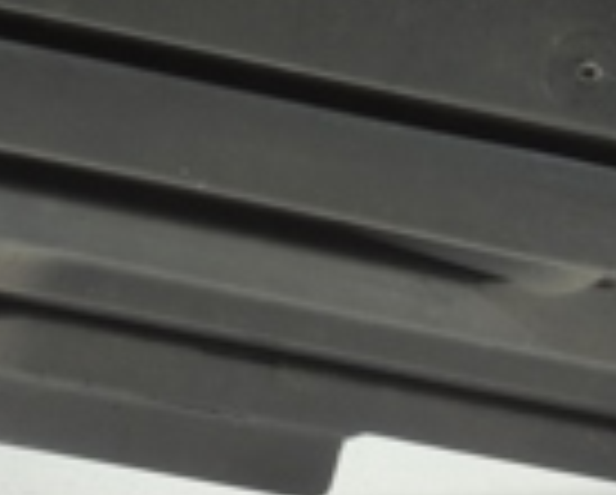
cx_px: 27
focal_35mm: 114
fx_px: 2081
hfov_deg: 16.5
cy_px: -212
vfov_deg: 12.9
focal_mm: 5.43
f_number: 1.89
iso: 103
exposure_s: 1/50
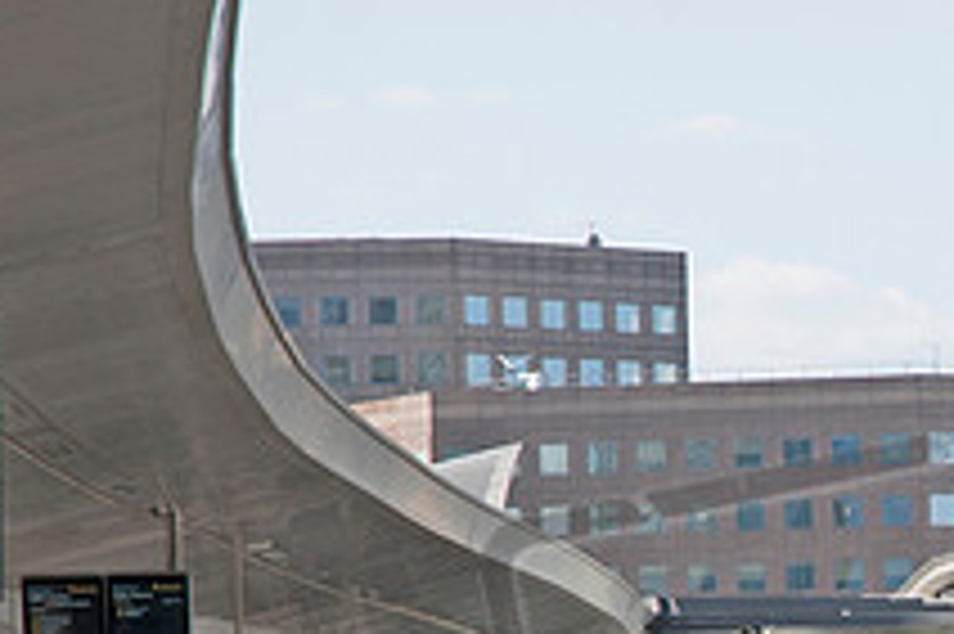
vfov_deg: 5.3
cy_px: 834
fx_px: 6752
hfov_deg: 8.0
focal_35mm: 255
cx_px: 1130
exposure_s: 1/500
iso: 250
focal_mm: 62
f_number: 5.6
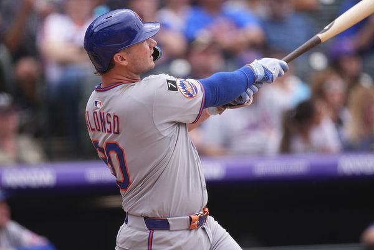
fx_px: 9356
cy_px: 125
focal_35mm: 900
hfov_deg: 2.3
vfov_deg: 1.5
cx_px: 187
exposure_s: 1/1250
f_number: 4
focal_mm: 600
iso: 500
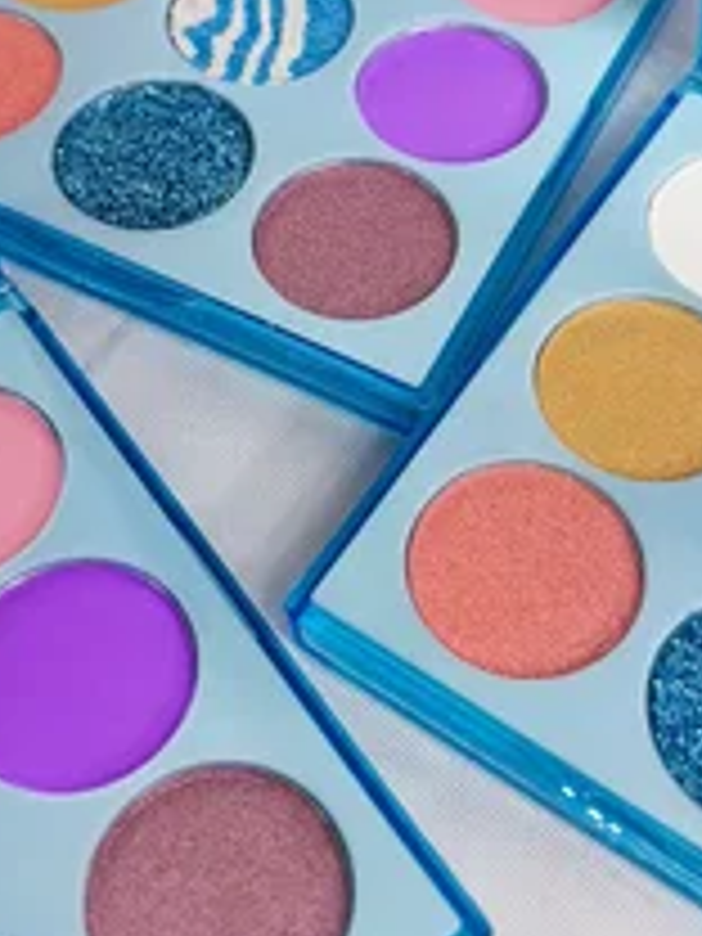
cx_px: 360
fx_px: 1595
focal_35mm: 59
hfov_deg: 24.8
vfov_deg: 31.9
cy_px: 205
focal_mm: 6.18
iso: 250
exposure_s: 1/99.9
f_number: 1.65
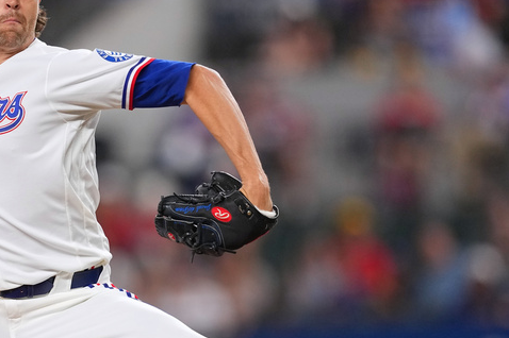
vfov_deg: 1.6
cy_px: 257
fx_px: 12108
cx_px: 174
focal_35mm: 857
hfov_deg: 2.4
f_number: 2.8
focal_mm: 400
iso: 2500
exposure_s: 1/2500
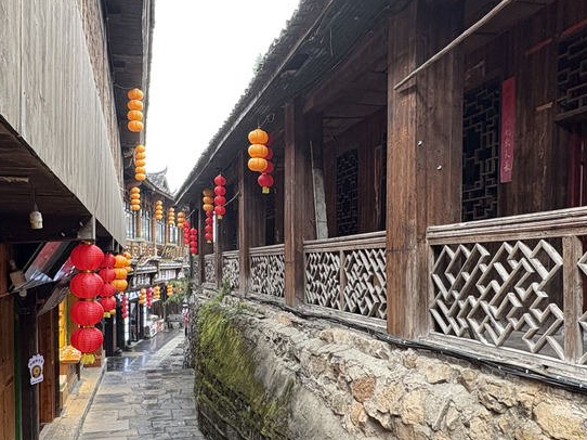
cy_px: 282
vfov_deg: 44.9
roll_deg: +0.1
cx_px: 261
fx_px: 525
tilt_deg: -1.5
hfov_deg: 58.2
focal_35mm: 31
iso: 200
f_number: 2.2
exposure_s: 1/99
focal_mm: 2.22
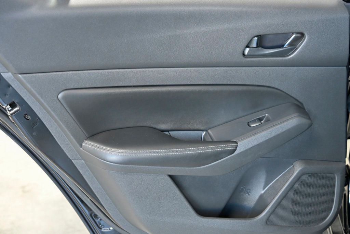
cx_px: 175
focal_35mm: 67
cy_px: 117
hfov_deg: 30.1
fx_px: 651
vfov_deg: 20.3
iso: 2500
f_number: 4.5
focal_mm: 67
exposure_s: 1/160
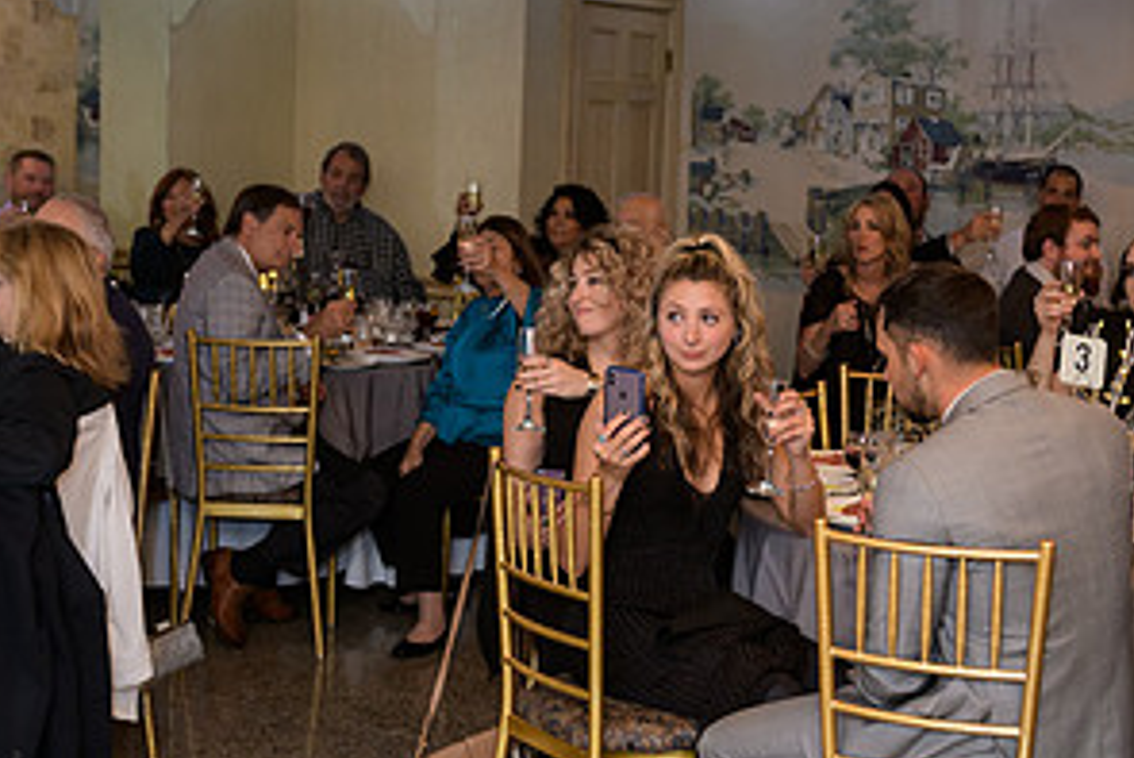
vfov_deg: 21.6
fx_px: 1985
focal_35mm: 63
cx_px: 592
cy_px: 383
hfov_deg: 31.9
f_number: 3.2
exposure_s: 1/125
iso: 800
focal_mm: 32
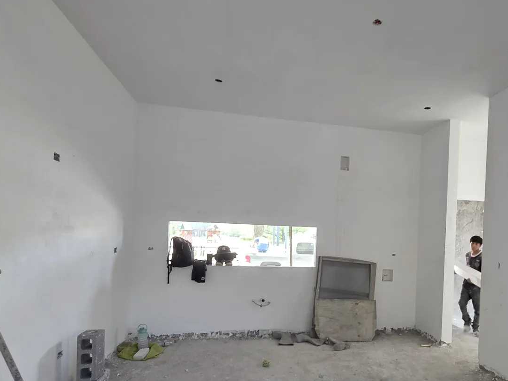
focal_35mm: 23
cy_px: 236
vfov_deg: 58.2
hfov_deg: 71.6
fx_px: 338
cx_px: 342
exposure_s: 1/240
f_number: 1.9
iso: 400
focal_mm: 2.2
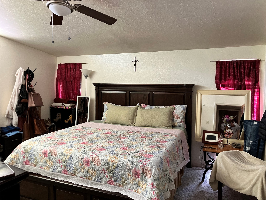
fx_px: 215
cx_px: 133
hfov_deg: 63.4
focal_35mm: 28
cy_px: 100
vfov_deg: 49.7
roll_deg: -0.8
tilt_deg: -3.6
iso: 400
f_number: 1.8
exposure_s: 1/33
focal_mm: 3.99
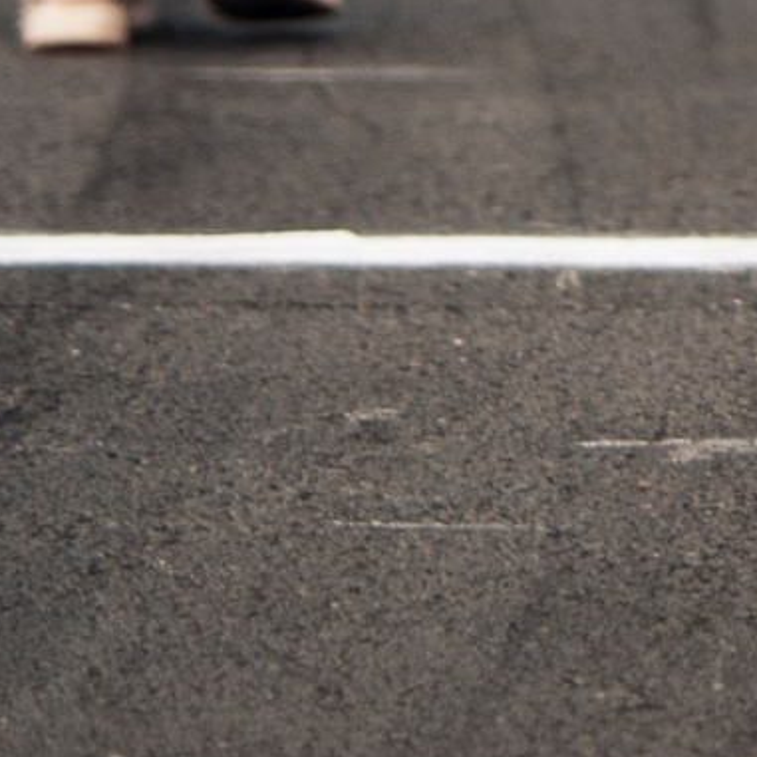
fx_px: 12000
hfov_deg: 3.6
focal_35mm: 485
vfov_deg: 3.6
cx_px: 1431
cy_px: -651
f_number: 1.8
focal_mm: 85
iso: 100
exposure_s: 1/100
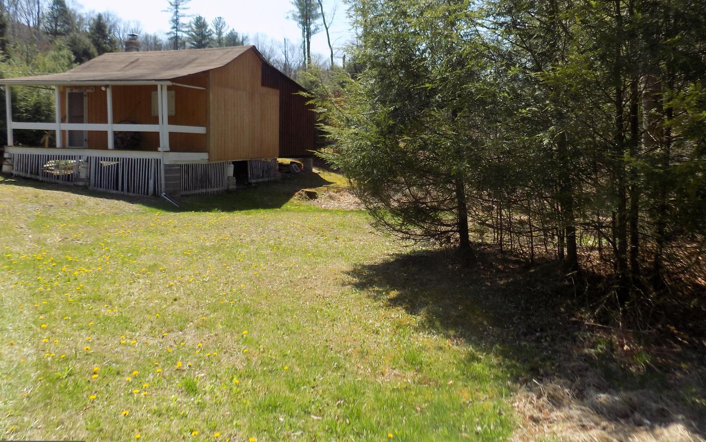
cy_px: 159
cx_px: 403
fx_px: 558
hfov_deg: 64.3
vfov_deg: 42.7
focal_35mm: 29
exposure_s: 1/640
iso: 80
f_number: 3.1
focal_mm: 4
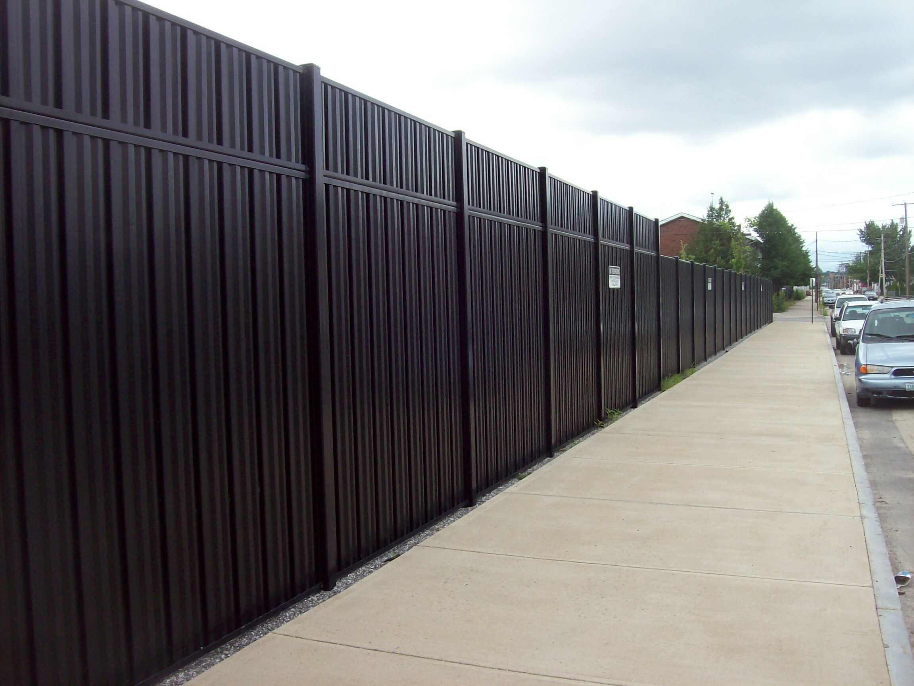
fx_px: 951
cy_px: 343
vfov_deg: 39.7
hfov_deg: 51.4
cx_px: 457
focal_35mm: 36
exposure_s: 1/365
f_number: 4.8
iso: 80
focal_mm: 6
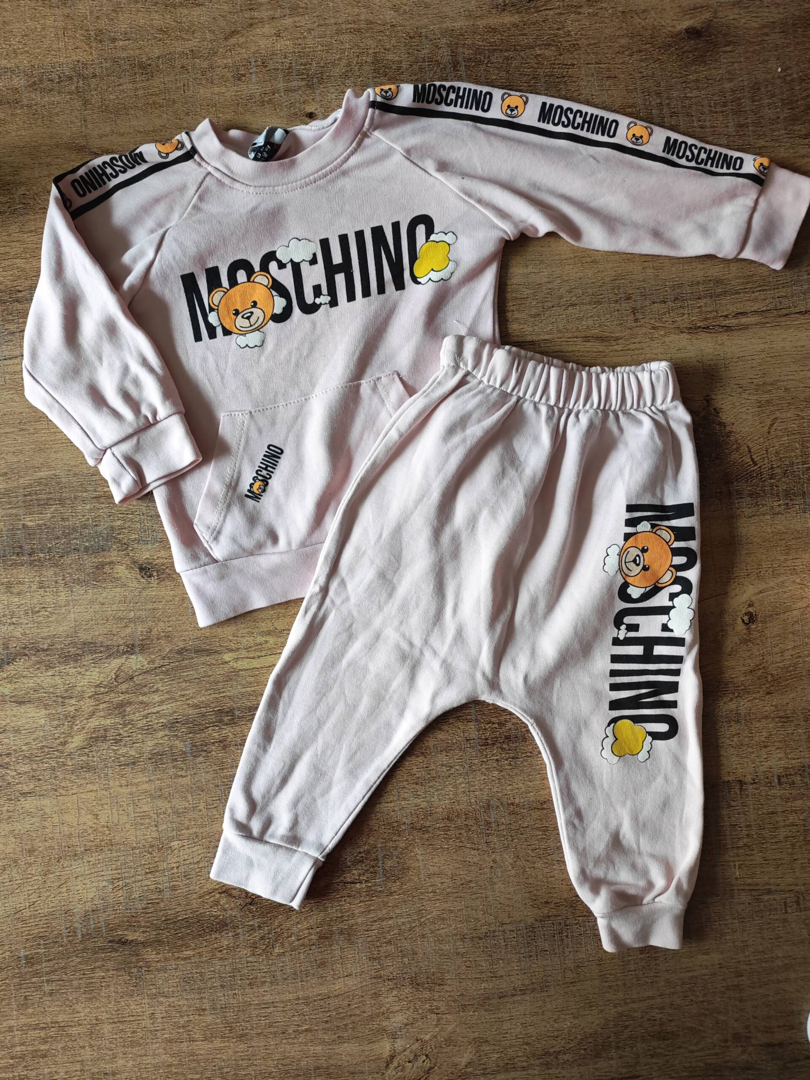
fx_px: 749
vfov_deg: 71.6
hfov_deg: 56.8
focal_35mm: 24
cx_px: 405
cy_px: 540
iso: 1250
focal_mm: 6.12
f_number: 1.9
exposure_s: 1/50
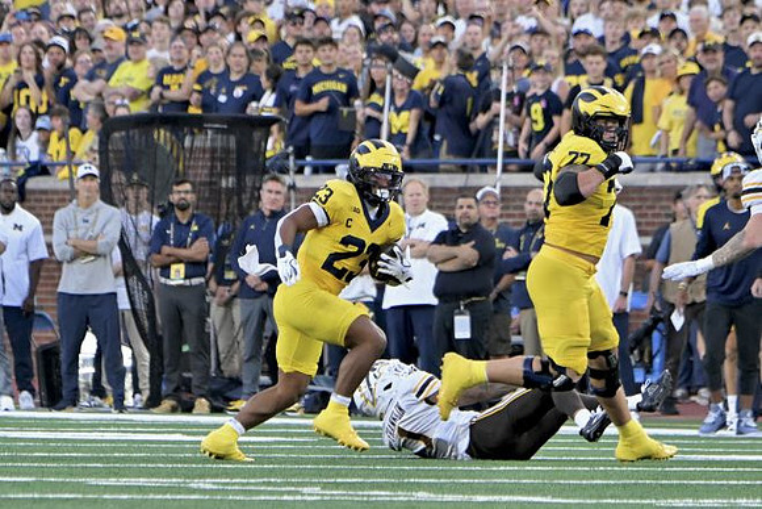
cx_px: 381
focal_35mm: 420
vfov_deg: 3.3
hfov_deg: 4.9
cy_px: 254
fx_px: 8892
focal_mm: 280
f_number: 5.6
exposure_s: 1/1000
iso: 3200
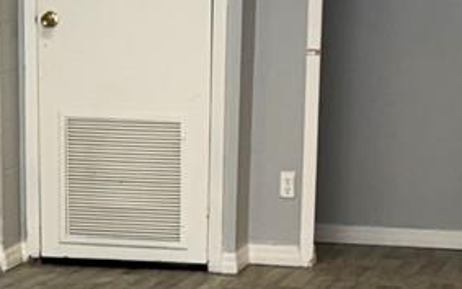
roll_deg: -1.9
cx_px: 175
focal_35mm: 144
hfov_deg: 14.5
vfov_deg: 8.9
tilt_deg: -15.8
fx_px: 1813
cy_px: 429
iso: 80
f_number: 1.78
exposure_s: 1/120
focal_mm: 6.76
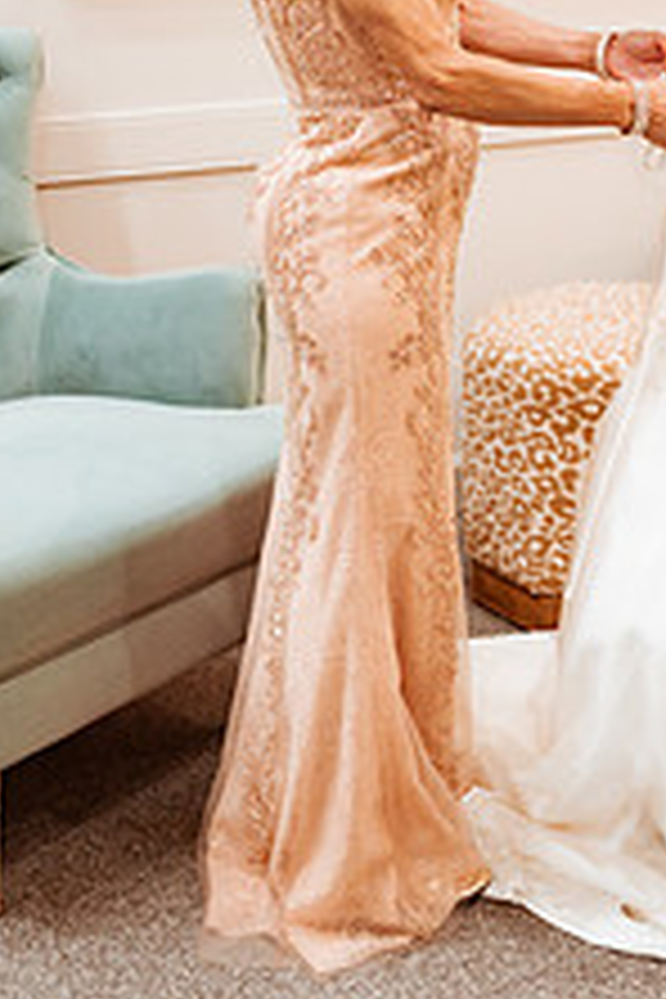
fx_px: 1970
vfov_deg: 27.6
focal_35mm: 71
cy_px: 140
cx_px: 554
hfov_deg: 19.0
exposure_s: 1/500
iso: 1250
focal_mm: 35
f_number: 1.8
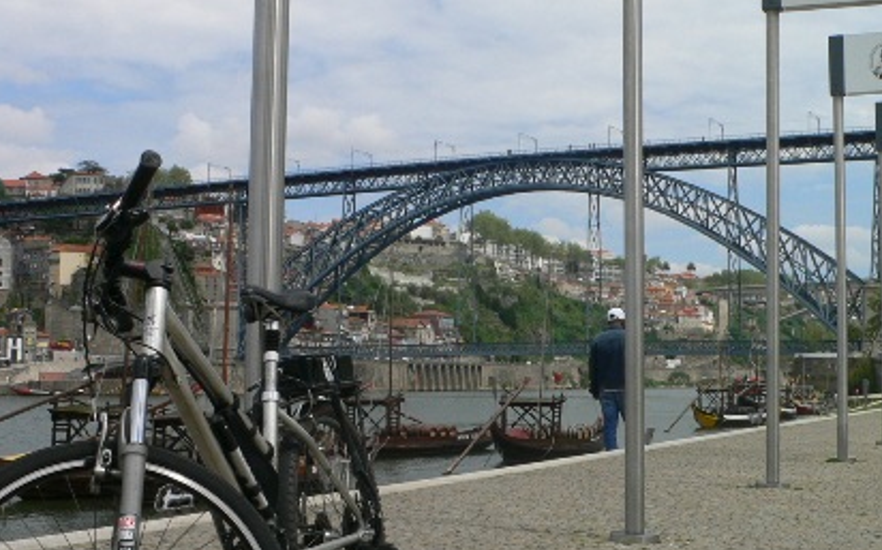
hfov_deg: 36.3
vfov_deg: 23.1
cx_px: 477
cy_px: 304
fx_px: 1345
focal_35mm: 56
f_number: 5.6
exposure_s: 1/400
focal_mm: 6.3
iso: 80
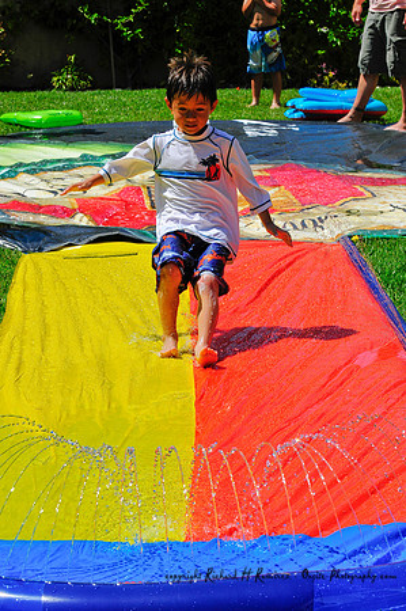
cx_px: 203
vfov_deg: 19.5
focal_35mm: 105
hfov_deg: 13.0
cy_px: 306
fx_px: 1780
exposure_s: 1/800
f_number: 11
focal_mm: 70
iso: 400
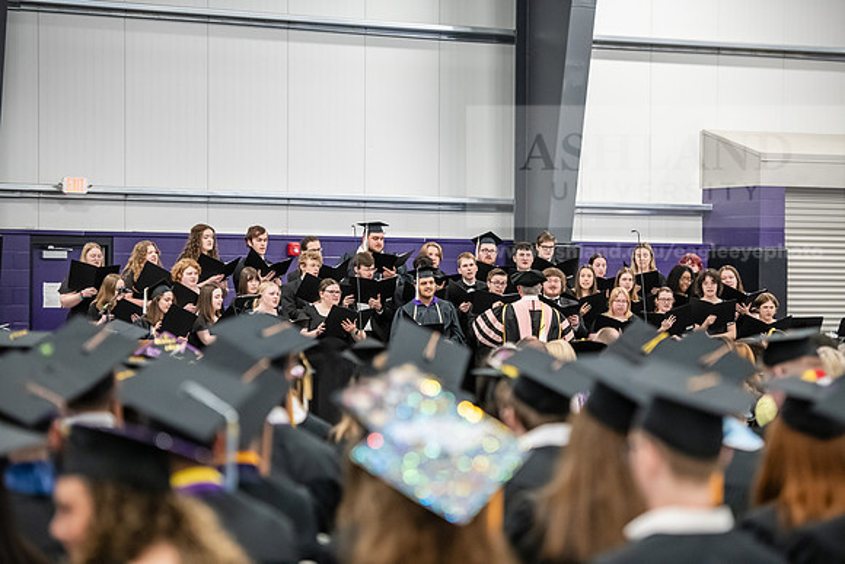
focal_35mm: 122
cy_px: 282
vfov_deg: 11.2
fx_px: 2864
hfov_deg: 16.8
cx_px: 422
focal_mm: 122
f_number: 3.2
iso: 4000
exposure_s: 1/200
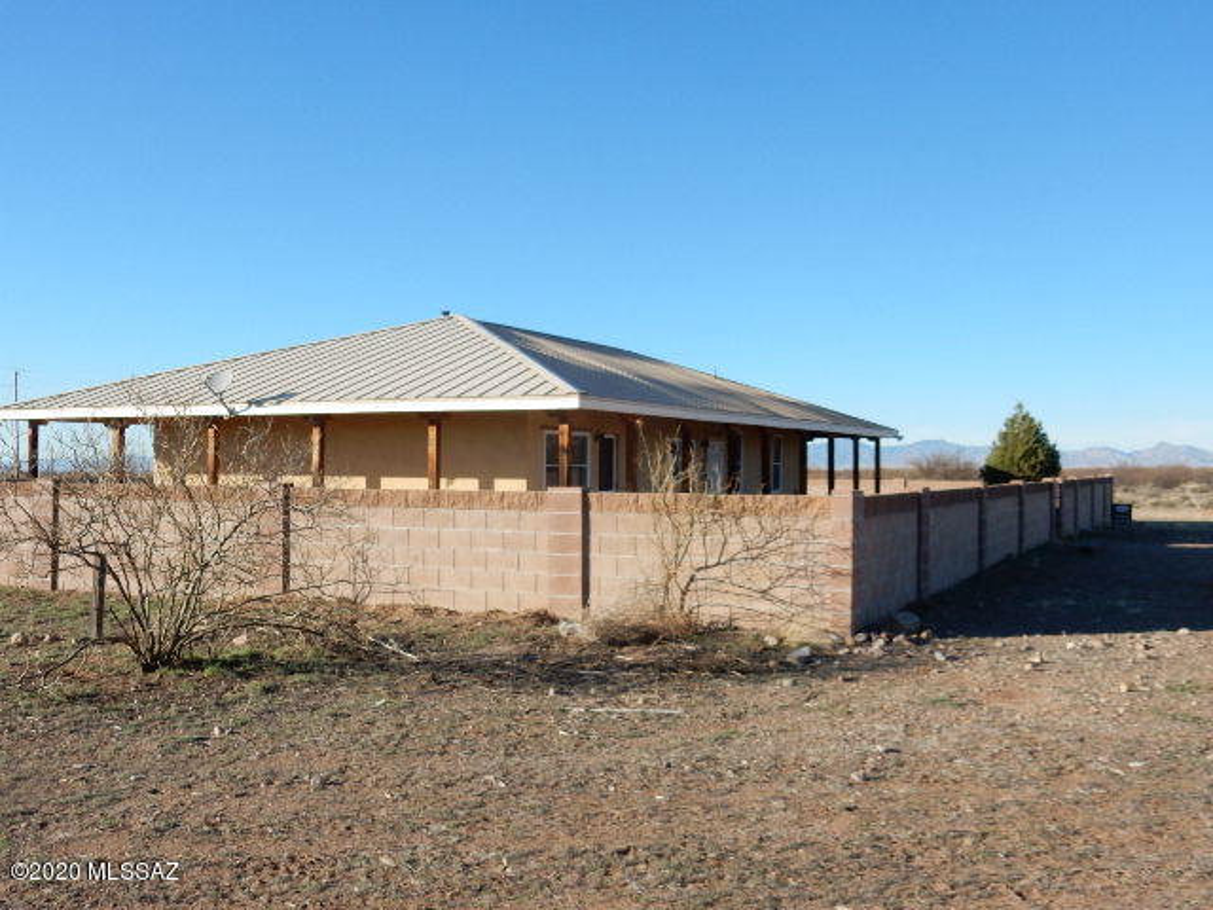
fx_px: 1261
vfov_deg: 39.7
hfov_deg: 51.4
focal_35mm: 36
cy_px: 455
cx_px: 606
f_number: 4
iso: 125
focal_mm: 6.4
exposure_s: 1/800
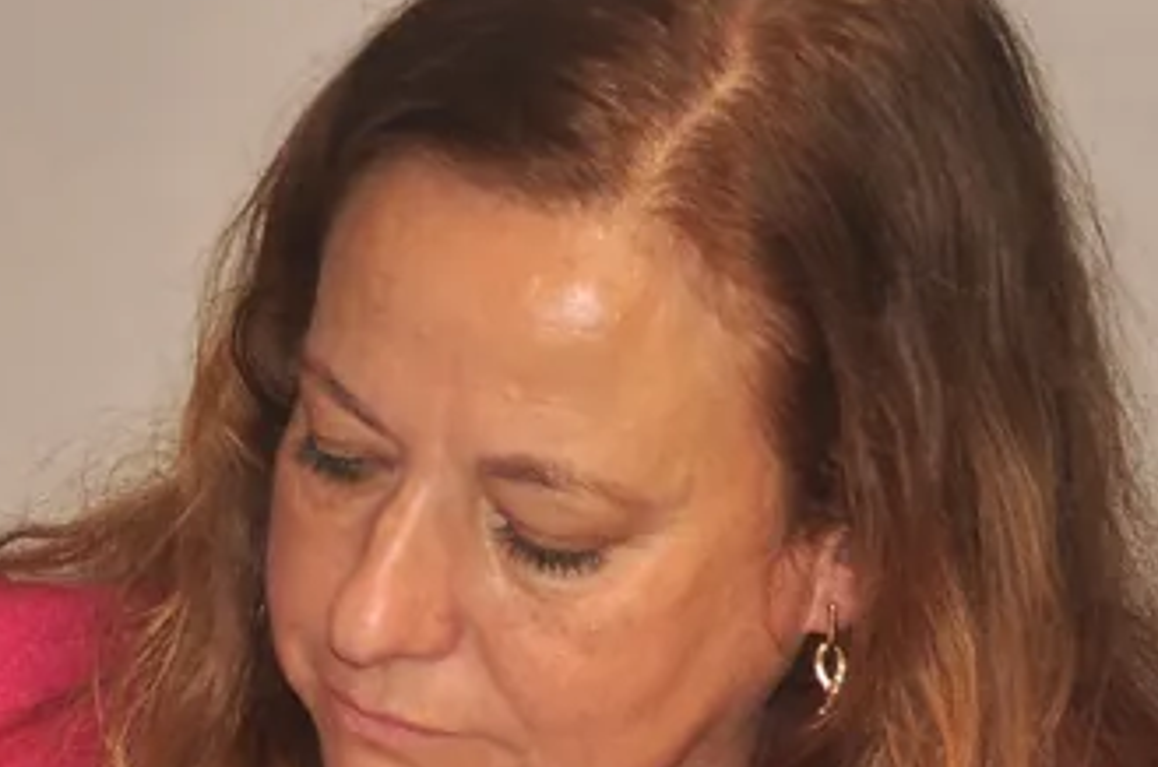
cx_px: -183
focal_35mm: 195
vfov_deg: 6.9
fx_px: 6256
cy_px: 1284
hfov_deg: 10.4
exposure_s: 1/60
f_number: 4.5
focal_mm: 35
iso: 200
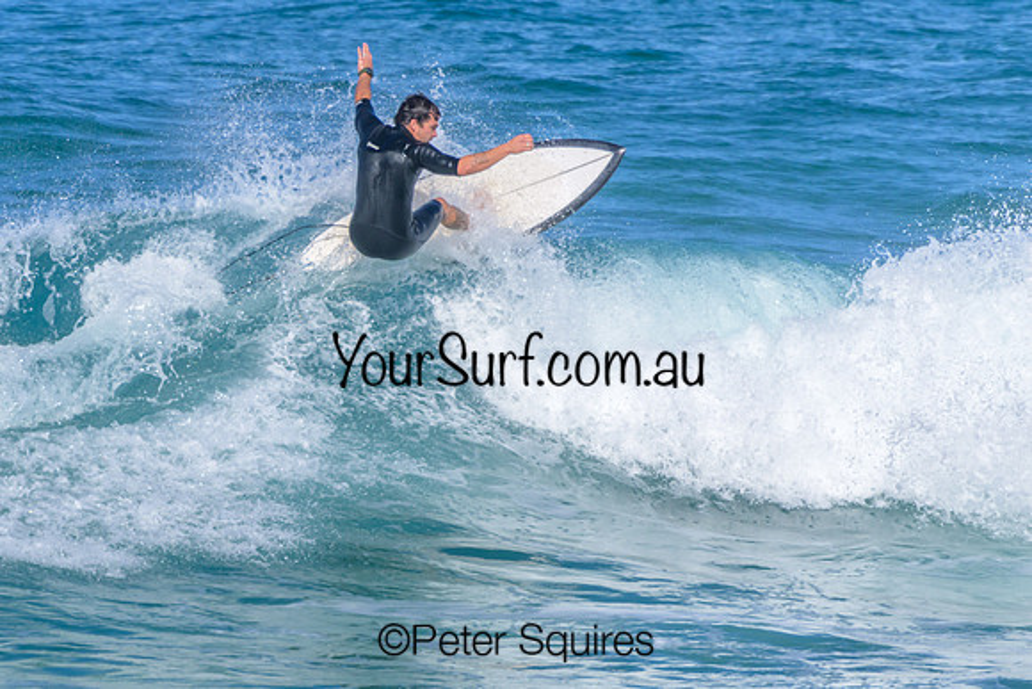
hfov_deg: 2.6
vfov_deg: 1.8
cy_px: 354
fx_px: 22494
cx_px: 409
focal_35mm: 785
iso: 800
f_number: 11
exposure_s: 1/2000
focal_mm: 650
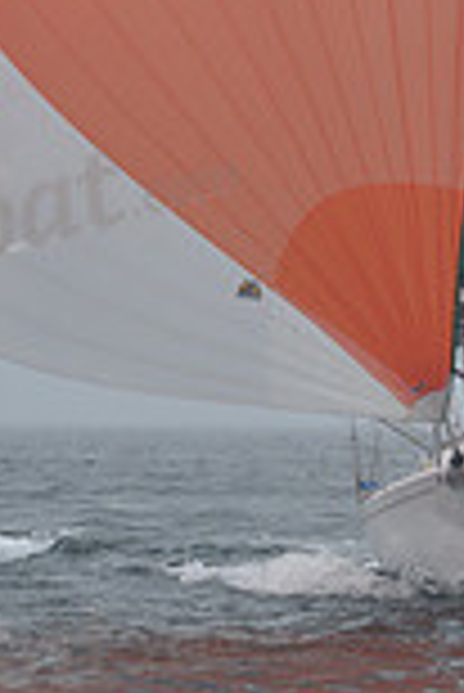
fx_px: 6905
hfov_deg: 3.8
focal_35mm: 358
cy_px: -54
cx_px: 475
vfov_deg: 5.7
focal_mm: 95
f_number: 8
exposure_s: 1/800
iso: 250
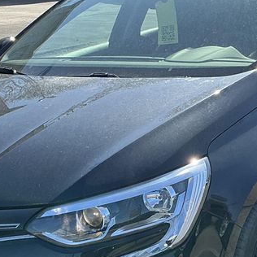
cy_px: 153
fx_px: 790
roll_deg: +1.6
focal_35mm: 94
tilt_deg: -14.6
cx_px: 139
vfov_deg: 18.5
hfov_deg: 18.5
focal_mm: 3
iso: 25
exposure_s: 1/1076
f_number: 1.8
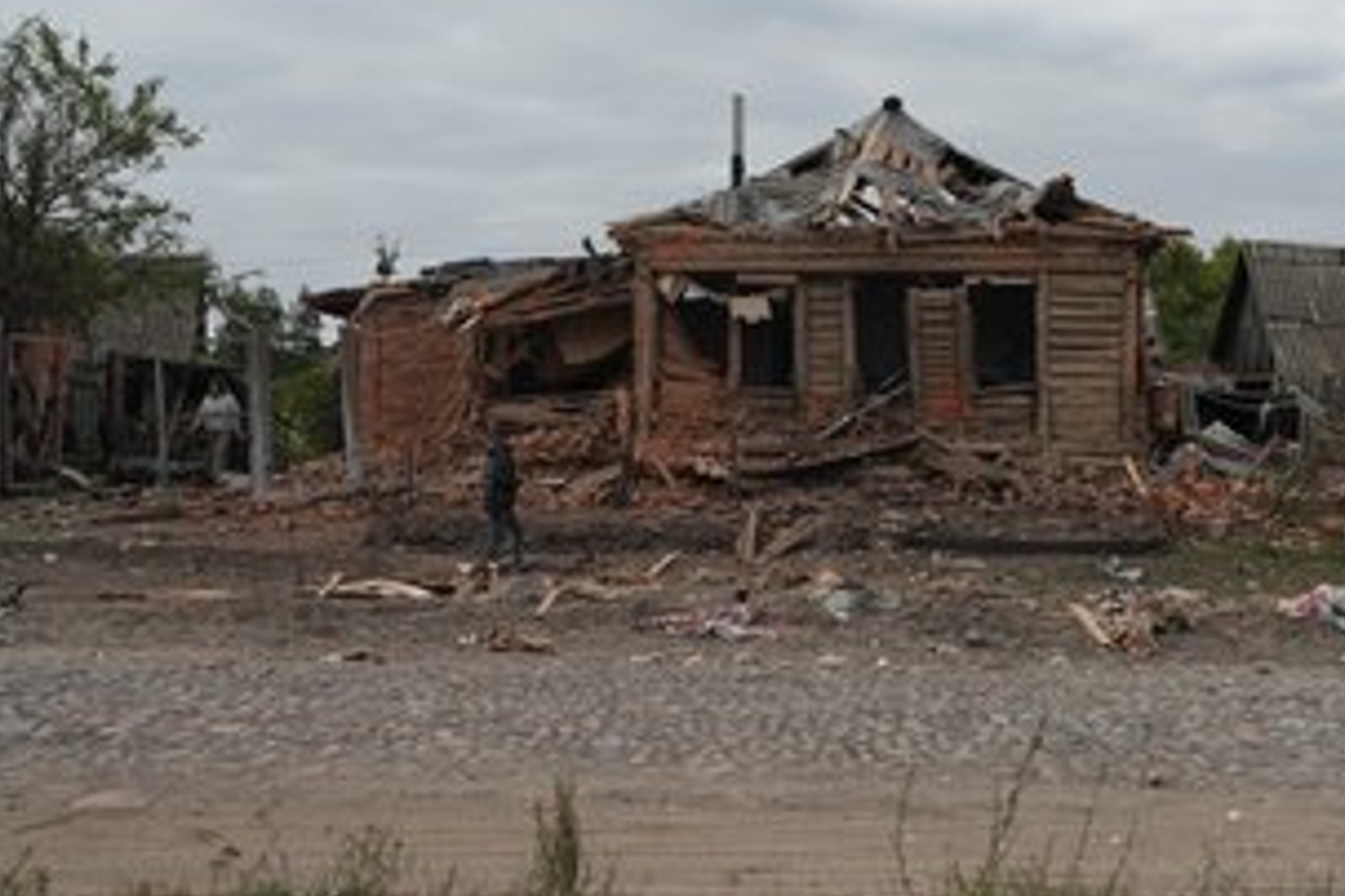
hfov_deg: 30.3
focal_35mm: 66
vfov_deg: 20.6
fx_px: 2466
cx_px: 879
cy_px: 388
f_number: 5
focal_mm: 50
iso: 800
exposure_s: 1/100
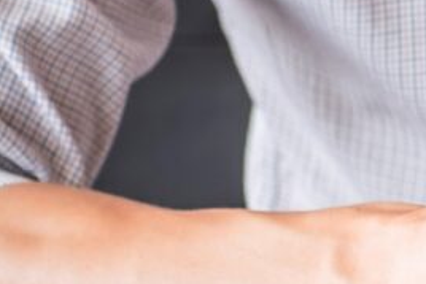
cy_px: 259
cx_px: 887
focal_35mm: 304
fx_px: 3599
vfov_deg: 4.5
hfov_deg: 6.5
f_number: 2.8
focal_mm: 35
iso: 200
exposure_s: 1/80
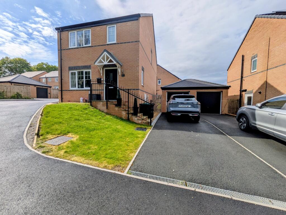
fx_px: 116
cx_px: 143
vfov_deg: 85.7
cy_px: 108
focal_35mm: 14
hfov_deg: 102.0
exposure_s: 1/4016
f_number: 2.2
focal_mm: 1.83
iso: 51
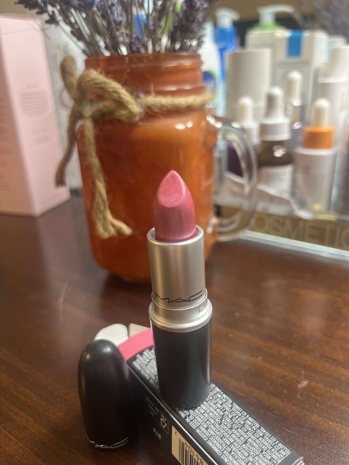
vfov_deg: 67.3
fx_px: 350
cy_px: 232
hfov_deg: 53.1
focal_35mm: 26
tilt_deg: -22.4
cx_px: 174
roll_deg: +3.1
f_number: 1.6
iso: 200
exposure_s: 1/60
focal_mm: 5.1
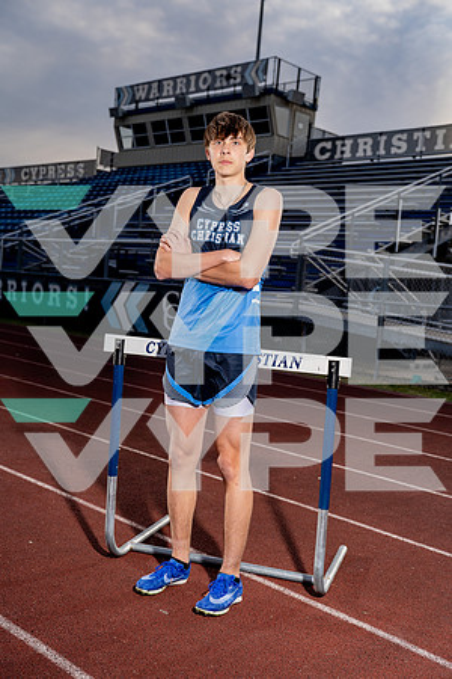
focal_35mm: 41
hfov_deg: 32.6
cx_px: 226
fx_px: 772
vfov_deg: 47.4
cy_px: 340
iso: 100
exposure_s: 1/250
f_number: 4
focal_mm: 41
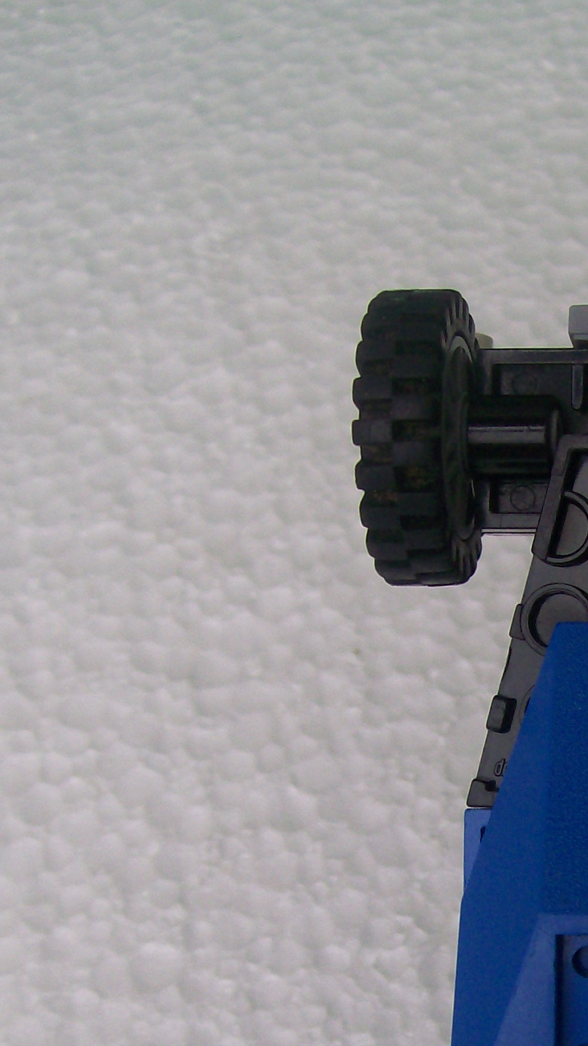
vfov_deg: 30.9
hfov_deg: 17.4
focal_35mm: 67
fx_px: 1856
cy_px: 775
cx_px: 644
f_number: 2.7
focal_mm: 6
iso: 80
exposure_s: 1/571
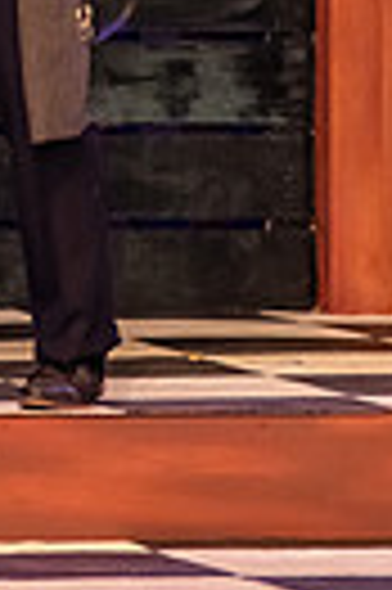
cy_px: -329
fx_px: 10710
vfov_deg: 3.1
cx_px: -108
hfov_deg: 2.1
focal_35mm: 654
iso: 3200
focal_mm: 190
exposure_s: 1/200
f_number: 3.5
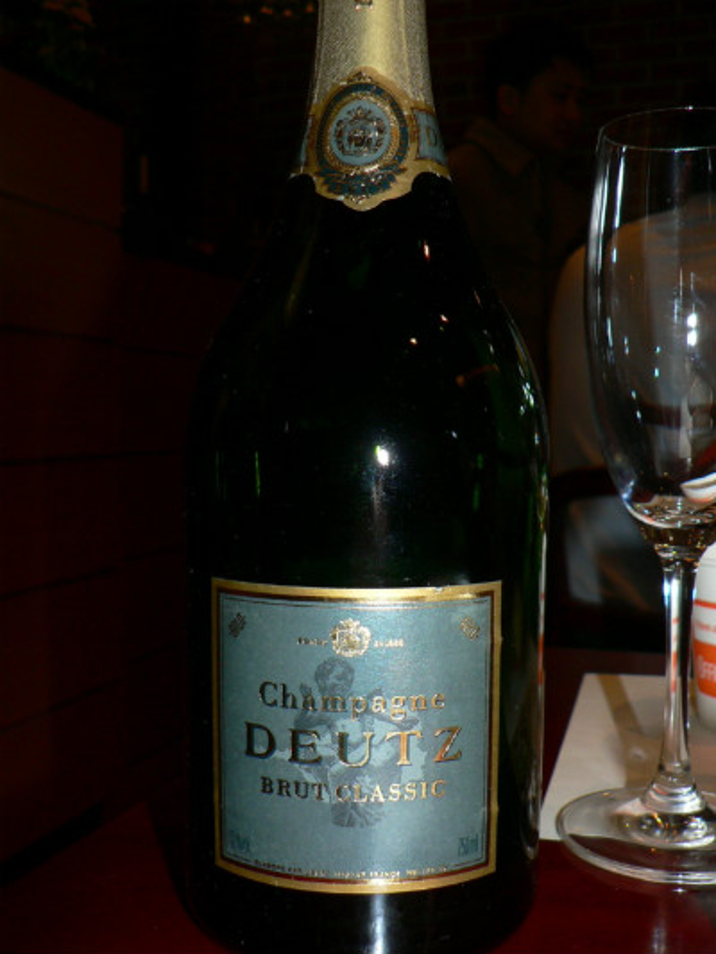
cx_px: 358
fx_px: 992
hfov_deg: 39.7
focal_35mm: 36
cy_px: 477
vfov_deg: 51.3
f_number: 2.8
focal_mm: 6
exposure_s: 1/60
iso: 100
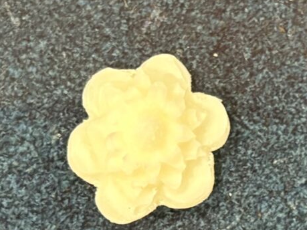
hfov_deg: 33.2
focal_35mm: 58
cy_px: 133
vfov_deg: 25.2
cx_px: 148
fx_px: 514
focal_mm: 5.96
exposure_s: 1/40
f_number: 1.6
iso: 400
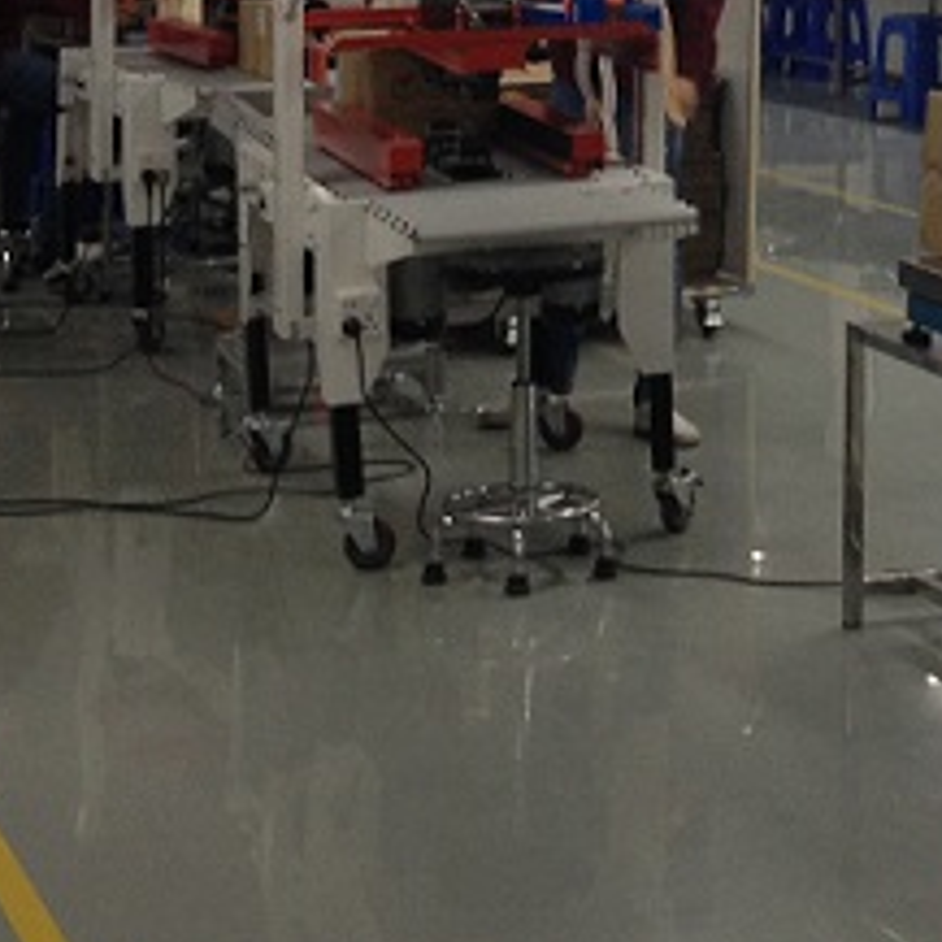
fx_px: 3510
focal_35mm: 114
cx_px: 1051
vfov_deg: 14.7
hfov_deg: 14.9
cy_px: -265
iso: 50
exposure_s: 1/24
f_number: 2.4
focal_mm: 4.28
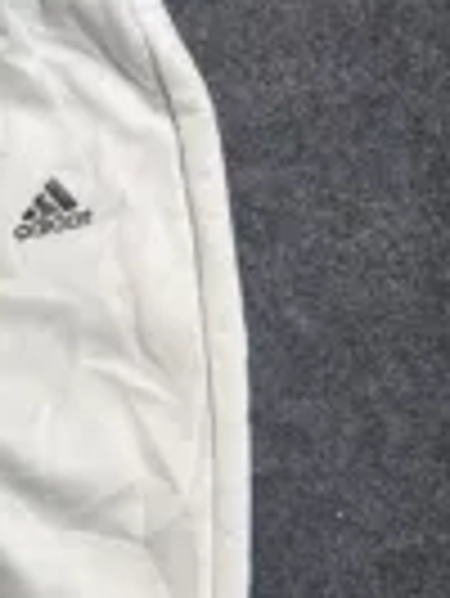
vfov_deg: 18.3
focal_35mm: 104
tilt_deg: -62.0
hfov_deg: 13.2
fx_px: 1800
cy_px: 632
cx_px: -279
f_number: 1.5
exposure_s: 1/50
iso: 64
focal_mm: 5.7
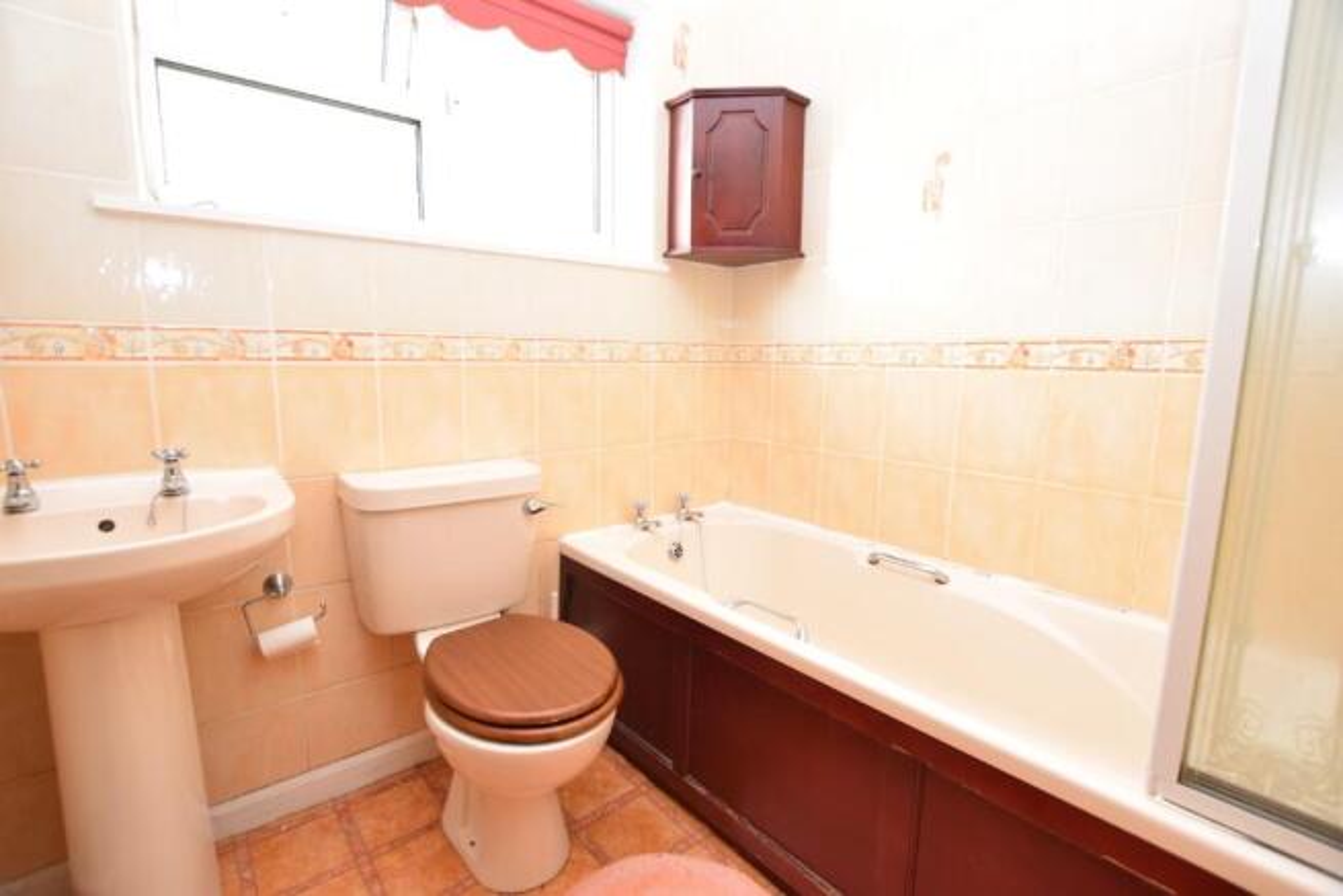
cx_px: 672
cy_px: 448
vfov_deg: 77.4
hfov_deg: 100.4
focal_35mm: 15
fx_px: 560
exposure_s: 1/80
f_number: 4.5
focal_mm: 10
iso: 800
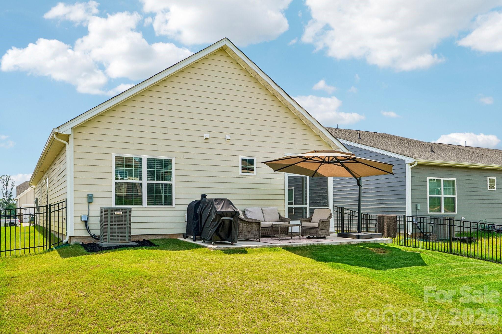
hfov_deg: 61.9
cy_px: 167
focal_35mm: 30
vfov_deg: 43.6
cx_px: 251
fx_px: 418
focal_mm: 20
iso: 100
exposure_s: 1/125
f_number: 8
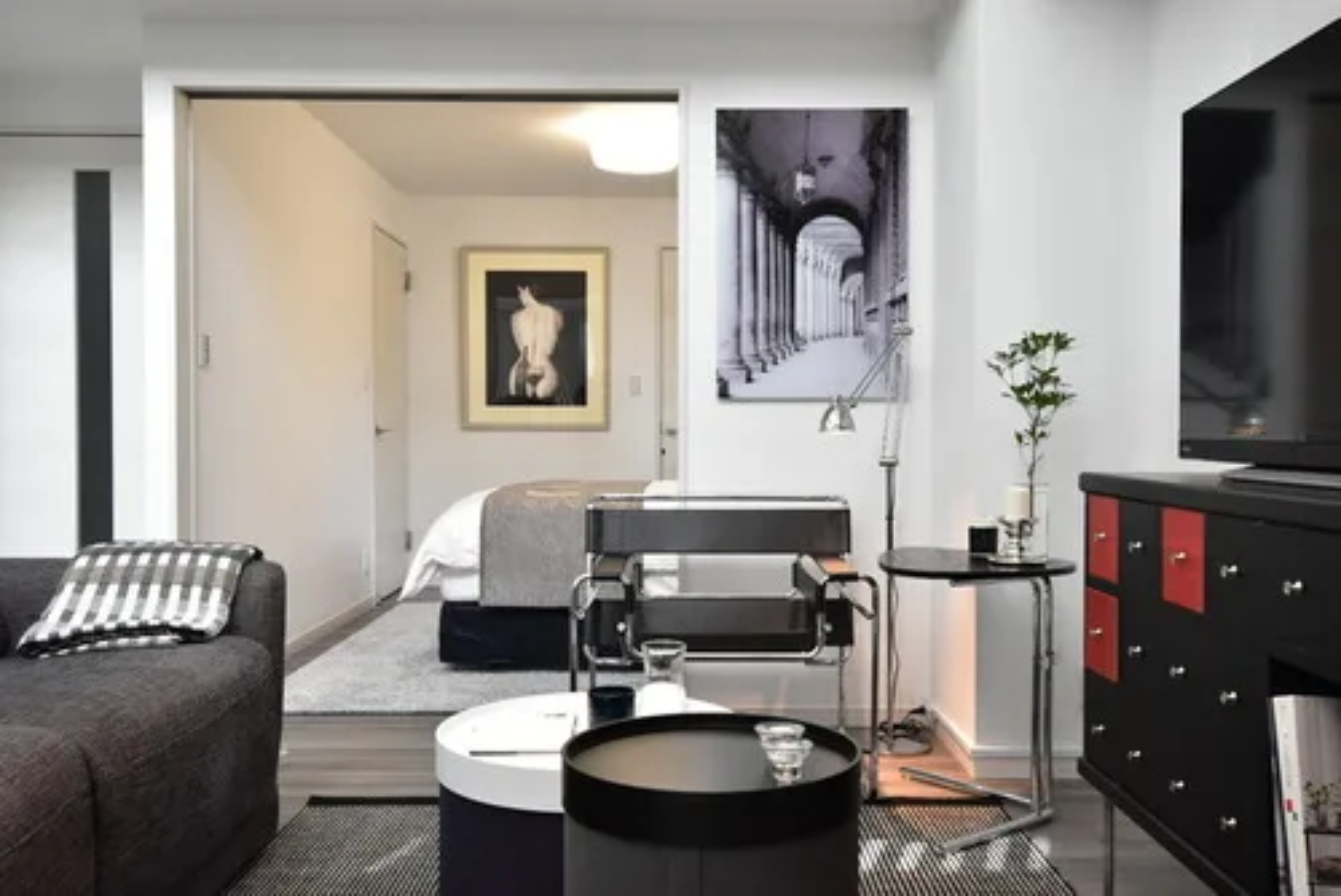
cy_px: 448
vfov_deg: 40.0
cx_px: 670
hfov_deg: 57.2
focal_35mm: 33
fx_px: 1230
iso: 1600
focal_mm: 22
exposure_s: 1/60
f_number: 6.3
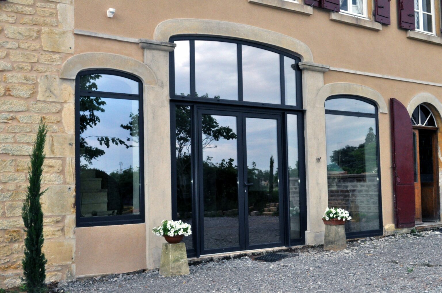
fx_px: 552
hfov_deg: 43.7
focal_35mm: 45
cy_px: 146
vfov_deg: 29.8
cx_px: 221
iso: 1600
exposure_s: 1/200
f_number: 18
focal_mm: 30
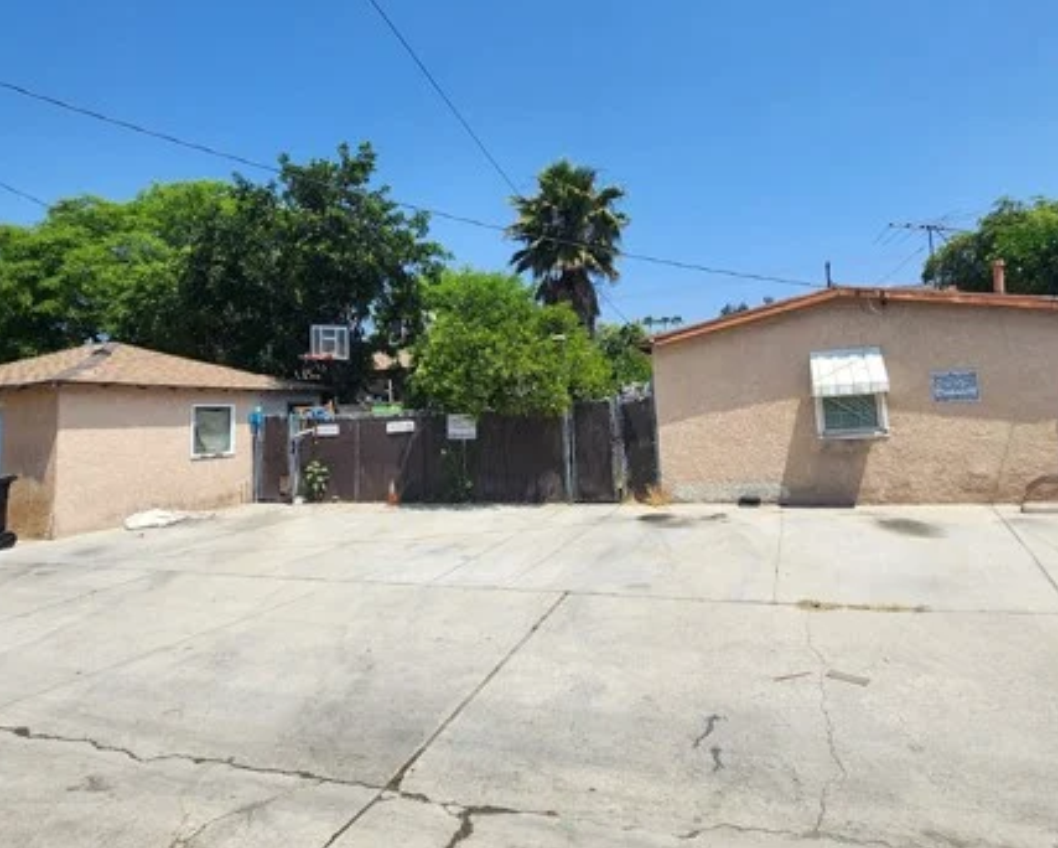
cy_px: 335
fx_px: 595
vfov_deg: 70.1
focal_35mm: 19
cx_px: 572
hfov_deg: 83.1
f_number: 2.2
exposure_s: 1/2302
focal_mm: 2.2
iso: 50
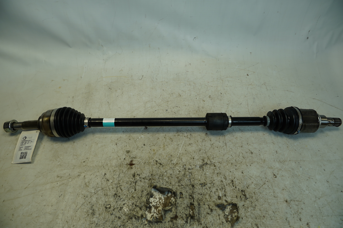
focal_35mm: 24
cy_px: 114
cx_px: 172
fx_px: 228
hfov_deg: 73.8
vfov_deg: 53.0
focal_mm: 16
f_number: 4
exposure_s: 1/160
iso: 200
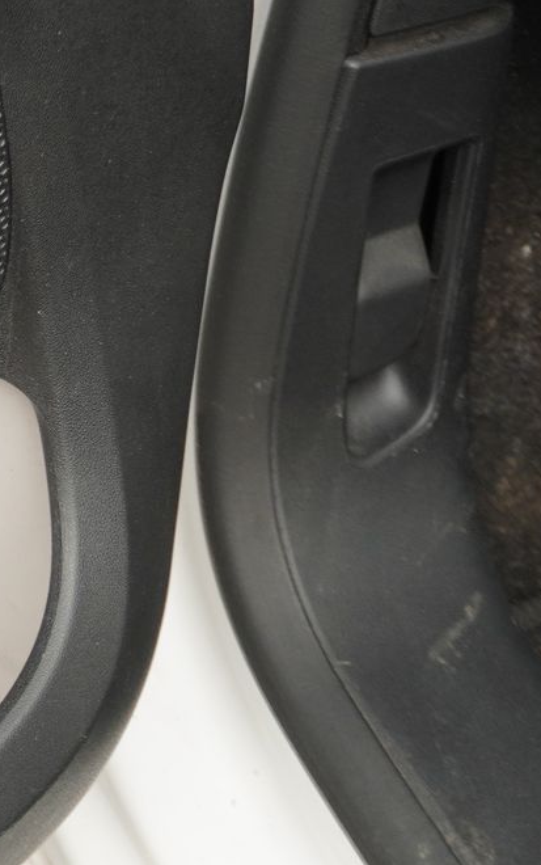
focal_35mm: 107
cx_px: -760
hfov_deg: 10.6
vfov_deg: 19.5
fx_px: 2511
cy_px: 391
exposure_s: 1/40
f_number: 4.5
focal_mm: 23
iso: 400
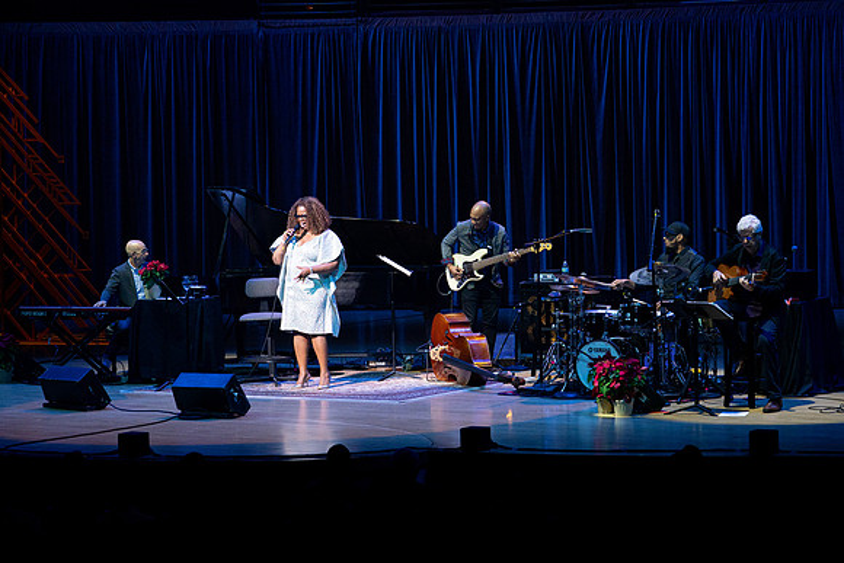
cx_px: 422
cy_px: 282
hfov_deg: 18.4
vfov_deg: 12.3
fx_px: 2603
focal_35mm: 111
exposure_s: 1/320
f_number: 5.6
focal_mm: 111
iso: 2500
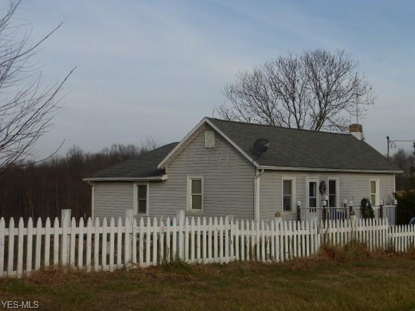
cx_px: 208
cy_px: 156
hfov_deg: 31.7
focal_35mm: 61
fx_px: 731
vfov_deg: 24.0
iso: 100
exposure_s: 1/500
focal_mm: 10.3
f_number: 4.7
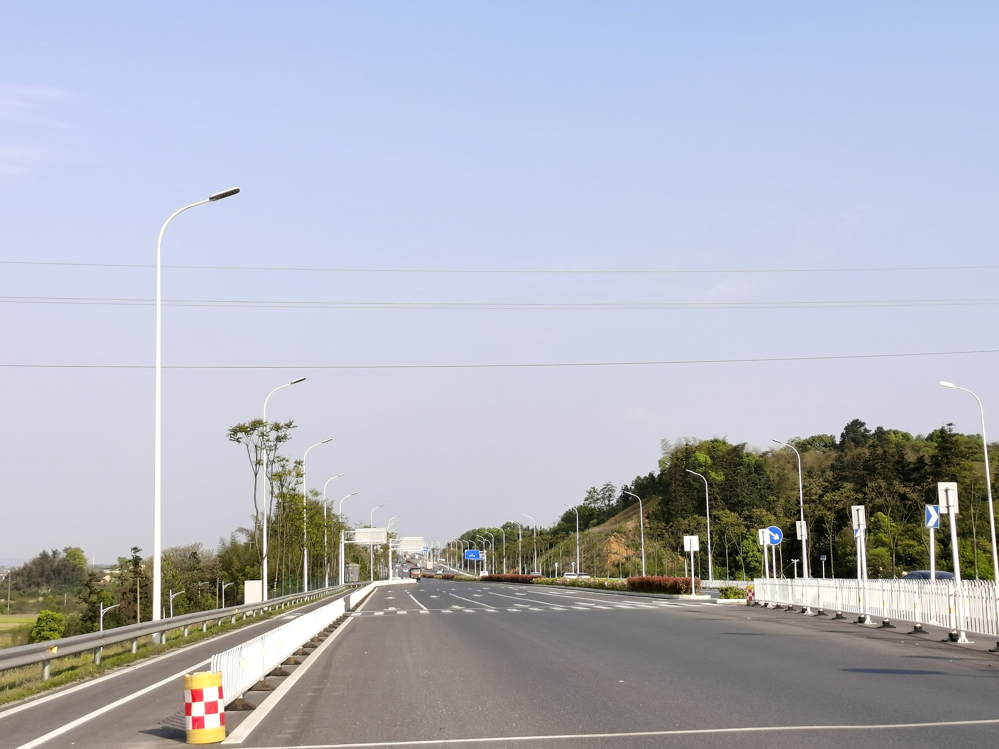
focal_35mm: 48
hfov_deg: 39.7
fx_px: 1385
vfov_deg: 30.3
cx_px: 500
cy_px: 374
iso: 50
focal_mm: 5.58
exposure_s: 1/2000
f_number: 1.8
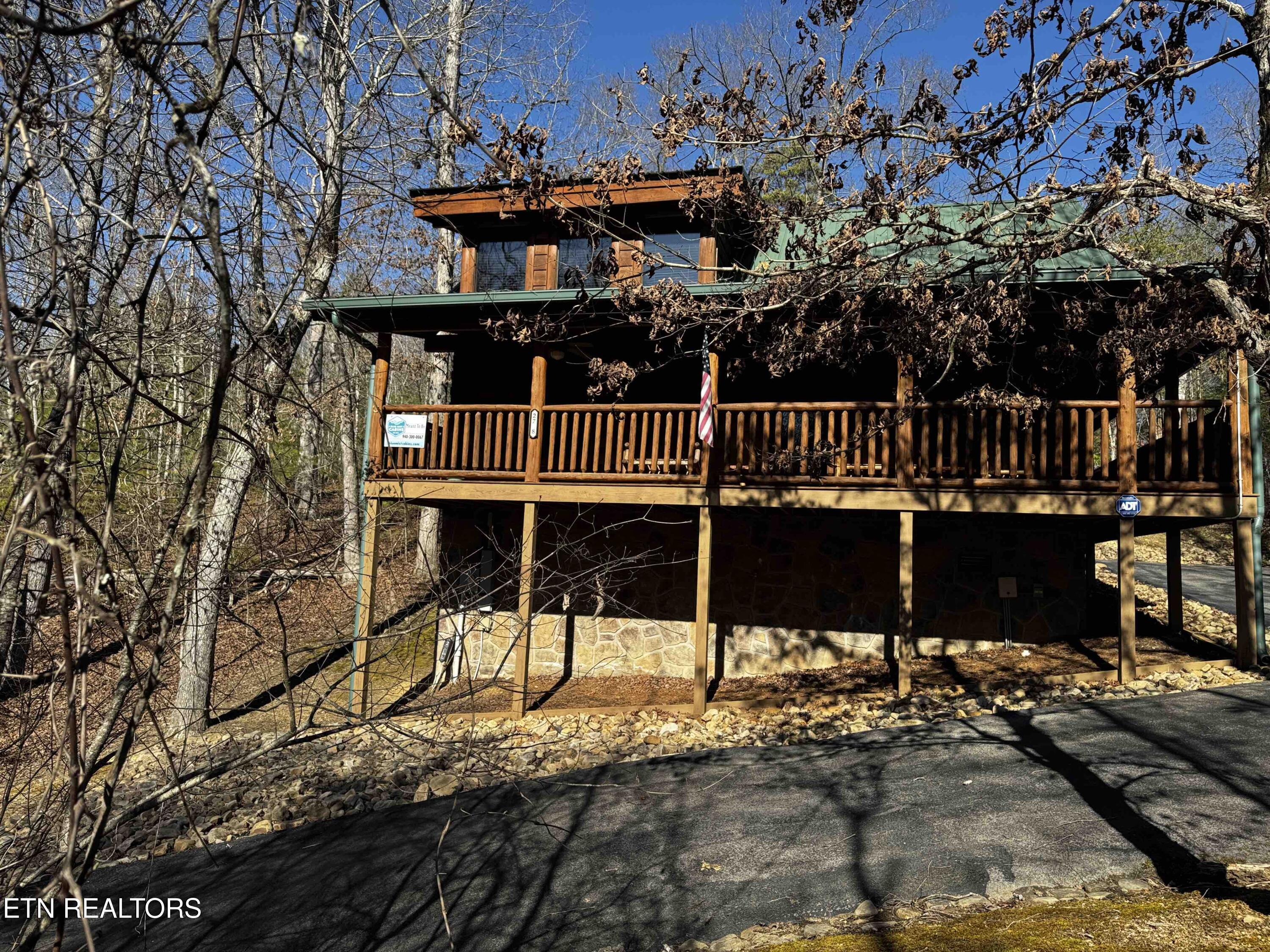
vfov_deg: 56.8
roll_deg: -2.9
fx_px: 881
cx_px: 635
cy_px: 476
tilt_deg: +5.2
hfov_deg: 71.6
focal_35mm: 24
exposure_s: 1/2105
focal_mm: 6.76
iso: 80
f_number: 1.78
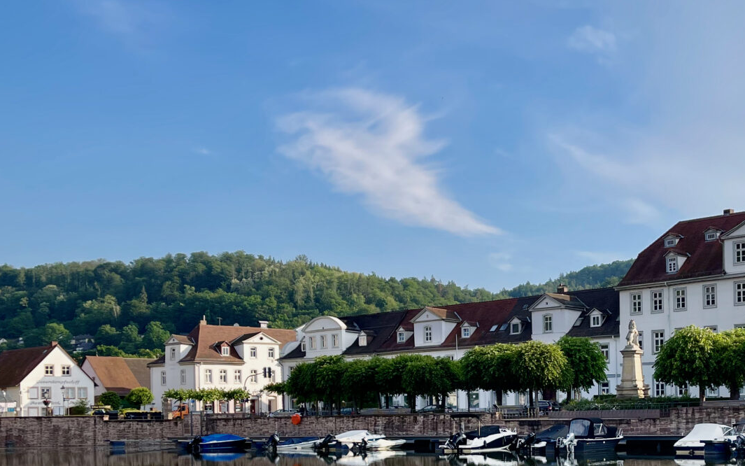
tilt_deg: +0.5
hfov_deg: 37.6
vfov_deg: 24.0
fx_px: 1076
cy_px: 386
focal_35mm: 53
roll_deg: +1.1
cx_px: 513
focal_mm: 5.1
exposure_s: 1/1946
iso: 32
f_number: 1.6
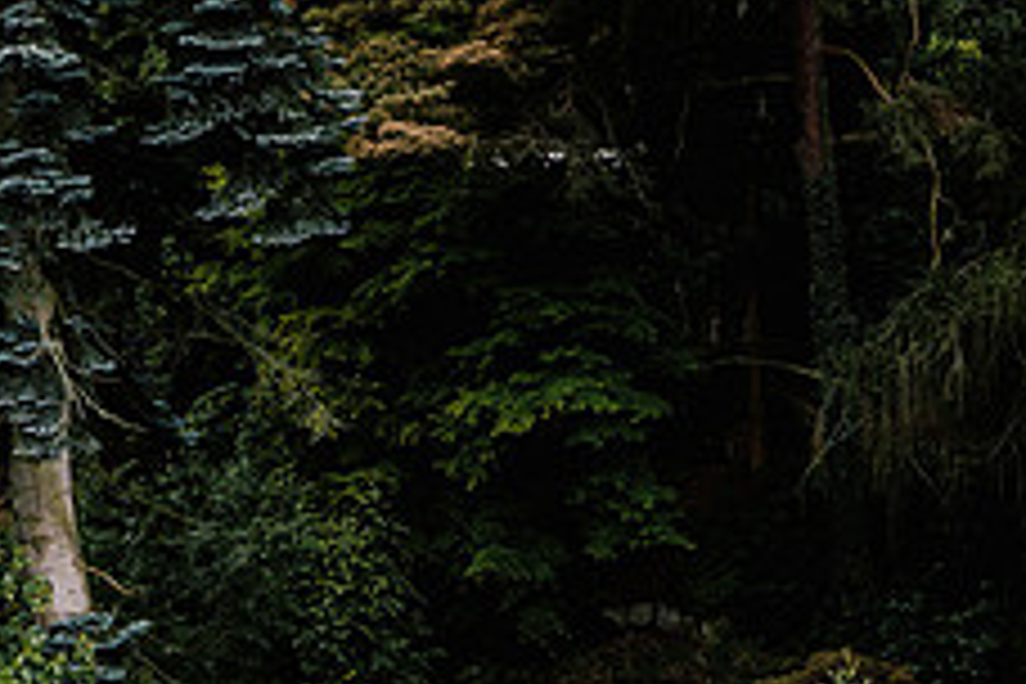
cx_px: 670
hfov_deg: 32.6
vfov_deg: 21.4
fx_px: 1738
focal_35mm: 61
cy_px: 695
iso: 500
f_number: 3.5
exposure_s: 1/500
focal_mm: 24
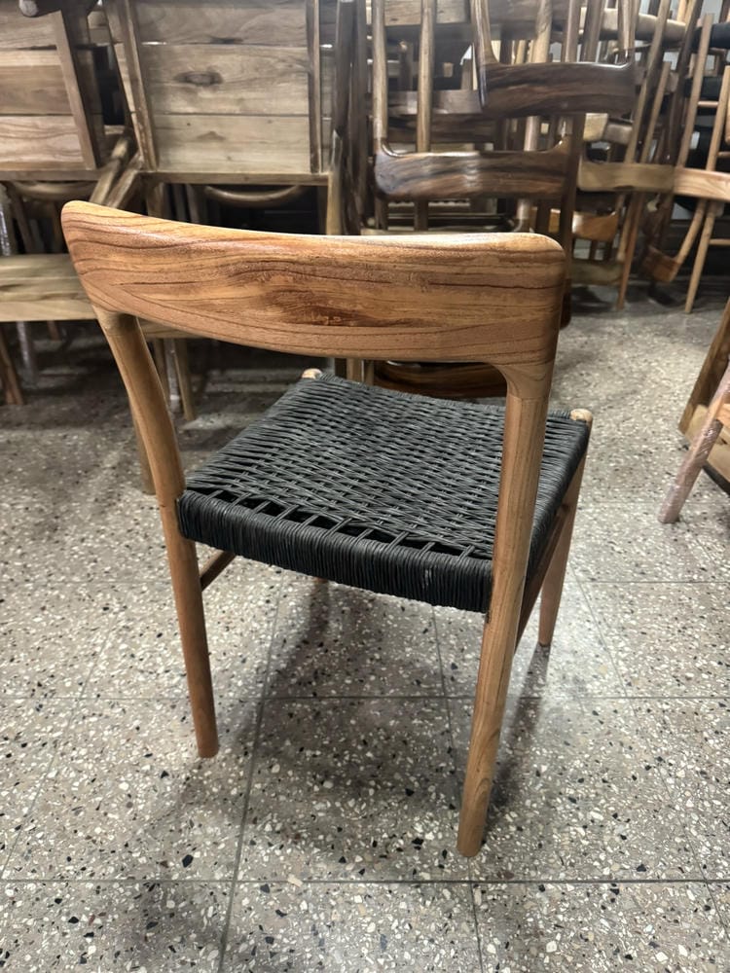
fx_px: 675
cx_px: 365
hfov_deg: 56.8
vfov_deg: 71.6
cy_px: 486
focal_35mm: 24
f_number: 1.78
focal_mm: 6.76
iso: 640
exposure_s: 1/60
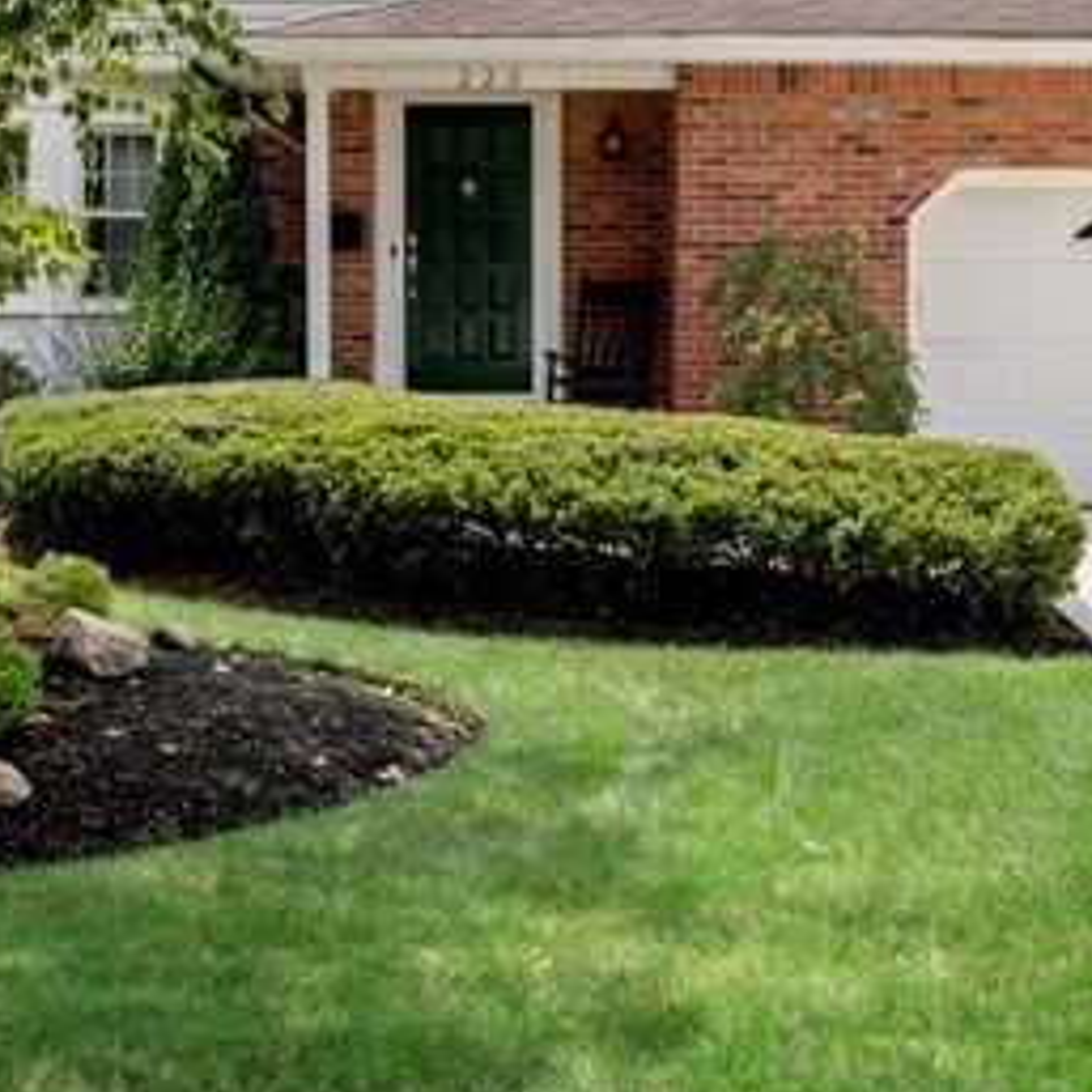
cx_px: 620
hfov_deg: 26.9
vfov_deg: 26.7
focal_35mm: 64
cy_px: 304
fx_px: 2280
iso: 100
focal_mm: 17.8
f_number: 4.5
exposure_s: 1/800
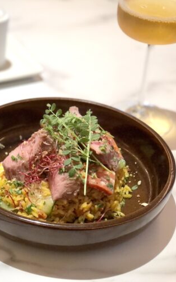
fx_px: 621
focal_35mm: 81
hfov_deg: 16.0
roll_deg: -3.3
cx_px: 29
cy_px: 141
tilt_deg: -34.7
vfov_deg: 25.5
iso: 100
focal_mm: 6.6
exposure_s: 1/33
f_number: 2.8
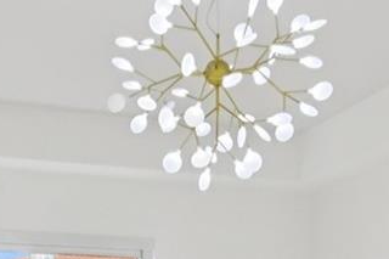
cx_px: 100
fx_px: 810
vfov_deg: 16.2
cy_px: 415
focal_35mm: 75
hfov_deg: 26.7
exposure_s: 1/20
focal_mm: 15
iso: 200
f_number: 9
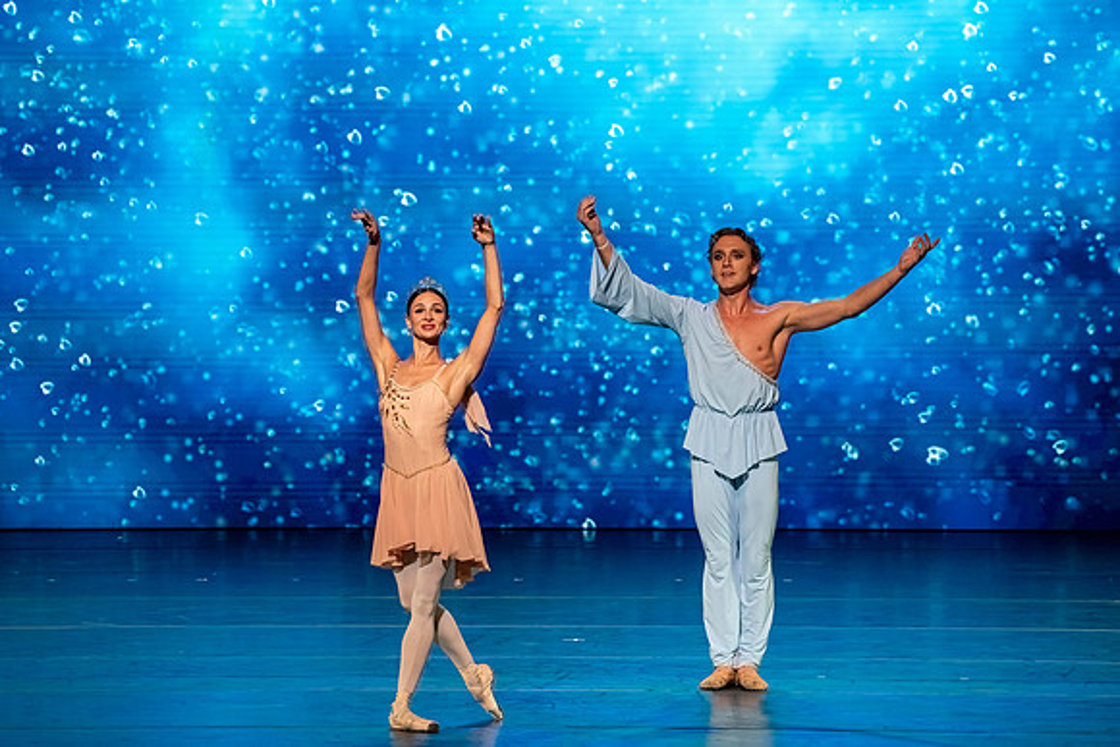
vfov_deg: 4.5
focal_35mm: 303
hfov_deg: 6.8
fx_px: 9443
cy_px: 365
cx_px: 498
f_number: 5.6
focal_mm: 271
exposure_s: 1/400
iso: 6400
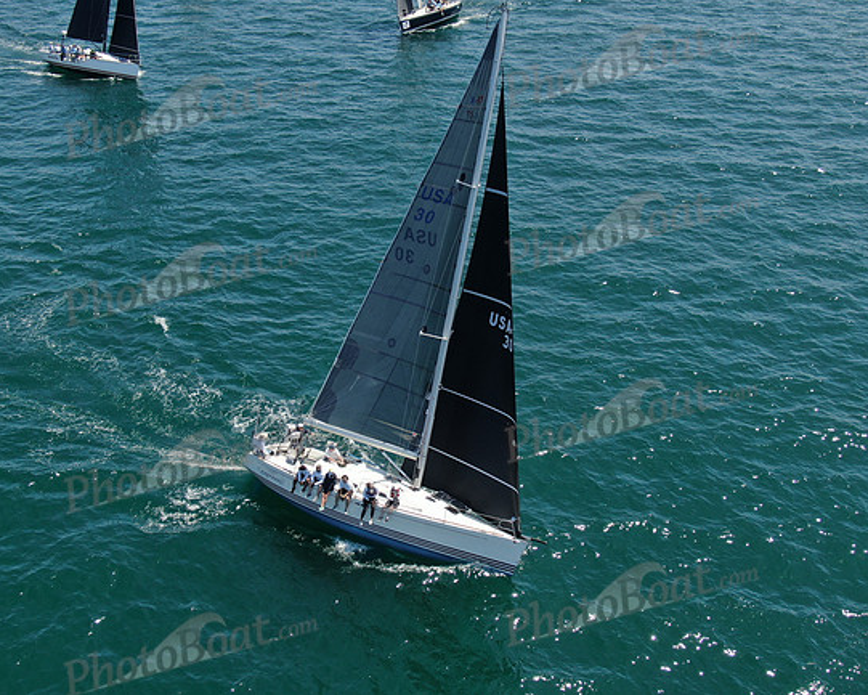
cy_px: 348
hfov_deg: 41.1
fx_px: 1156
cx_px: 412
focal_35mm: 45
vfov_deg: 33.4
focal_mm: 7.39
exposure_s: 1/640
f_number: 3.6
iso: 100
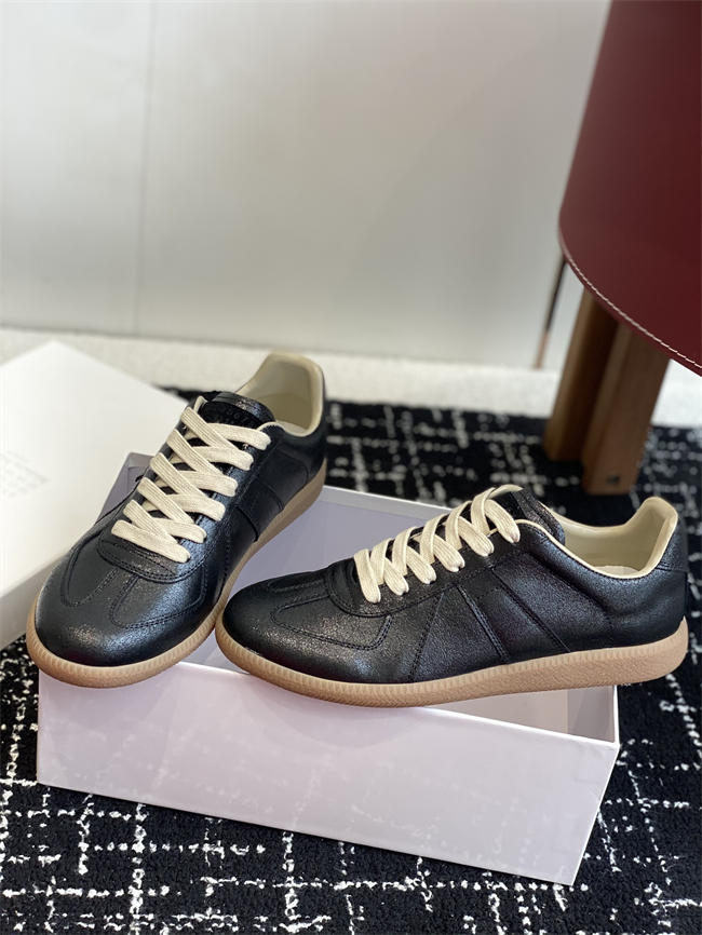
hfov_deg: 28.0
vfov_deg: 36.8
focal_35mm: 52
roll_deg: -10.5
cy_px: 468
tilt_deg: -32.9
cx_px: 351
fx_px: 1405
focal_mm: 6
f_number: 2
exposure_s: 1/122
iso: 64
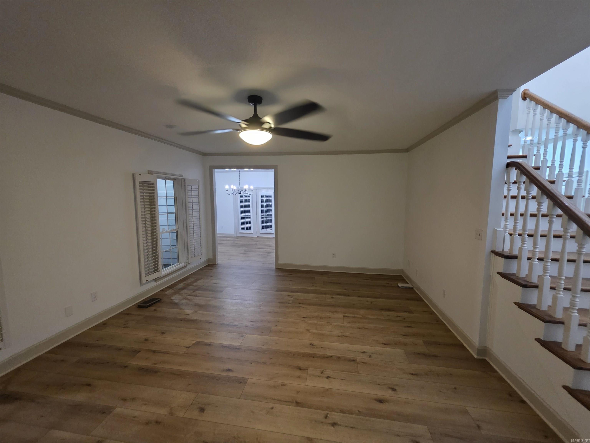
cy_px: 222
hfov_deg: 106.2
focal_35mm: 13
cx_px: 295
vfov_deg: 89.9
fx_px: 222
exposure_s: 1/60
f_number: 1.9
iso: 500
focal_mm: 2.2
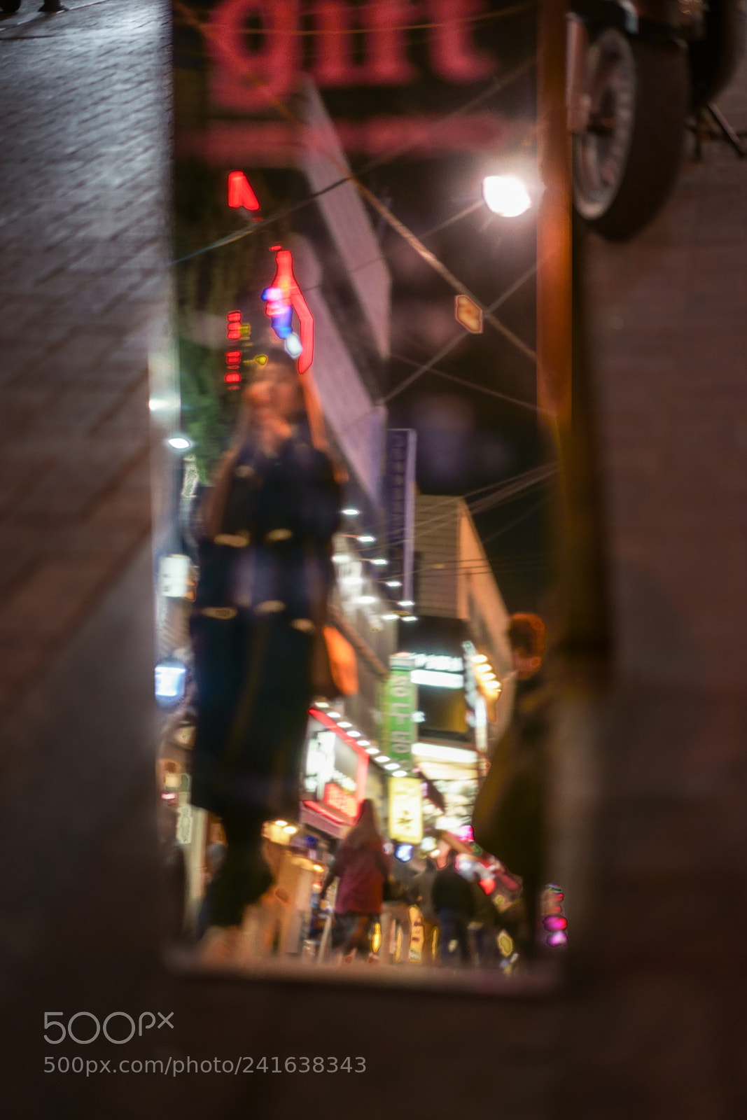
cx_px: 374
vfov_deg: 36.2
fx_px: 1711
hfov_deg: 24.6
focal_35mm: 55
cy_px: 560
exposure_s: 1/80
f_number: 2
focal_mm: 55
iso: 500
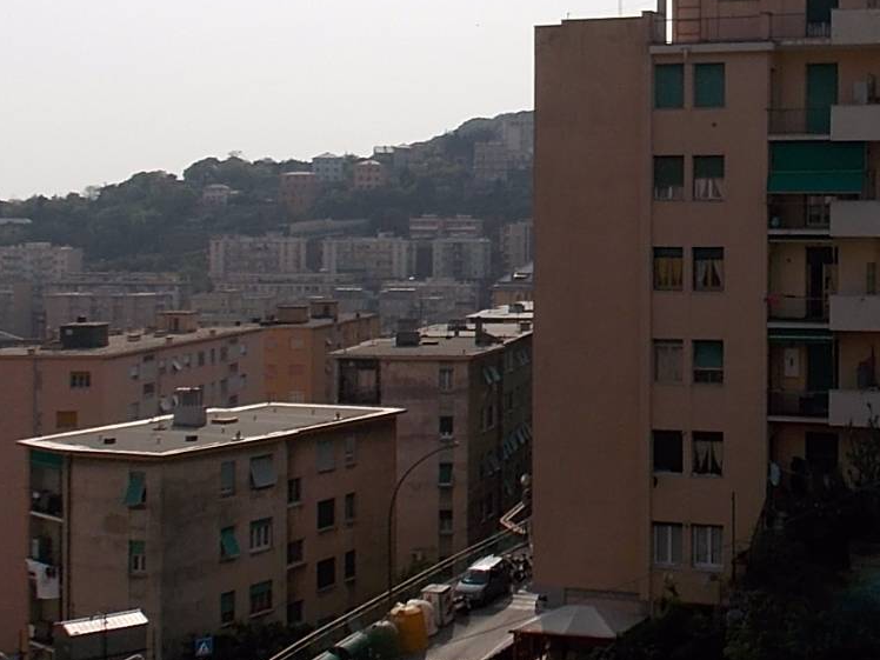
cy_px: 234
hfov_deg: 31.4
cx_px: 767
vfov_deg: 24.7
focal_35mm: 59
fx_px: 1500
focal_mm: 4
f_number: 3.1
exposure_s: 1/1500
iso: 80
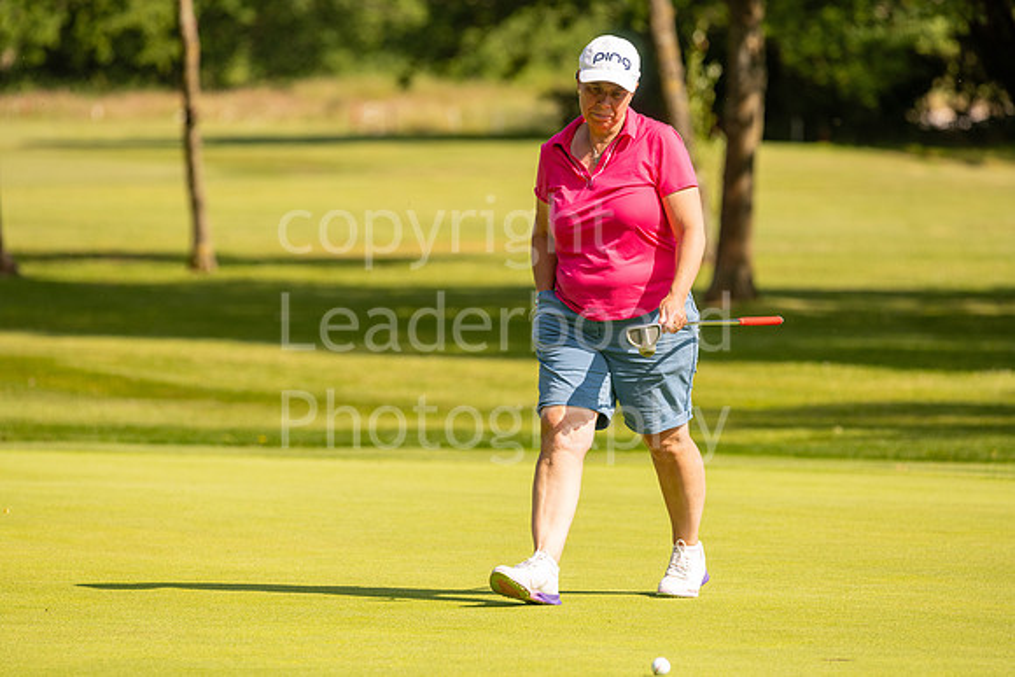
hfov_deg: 6.9
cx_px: 508
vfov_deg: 4.6
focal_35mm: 300
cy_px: 338
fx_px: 8460
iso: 200
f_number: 6.3
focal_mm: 300
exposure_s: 1/800
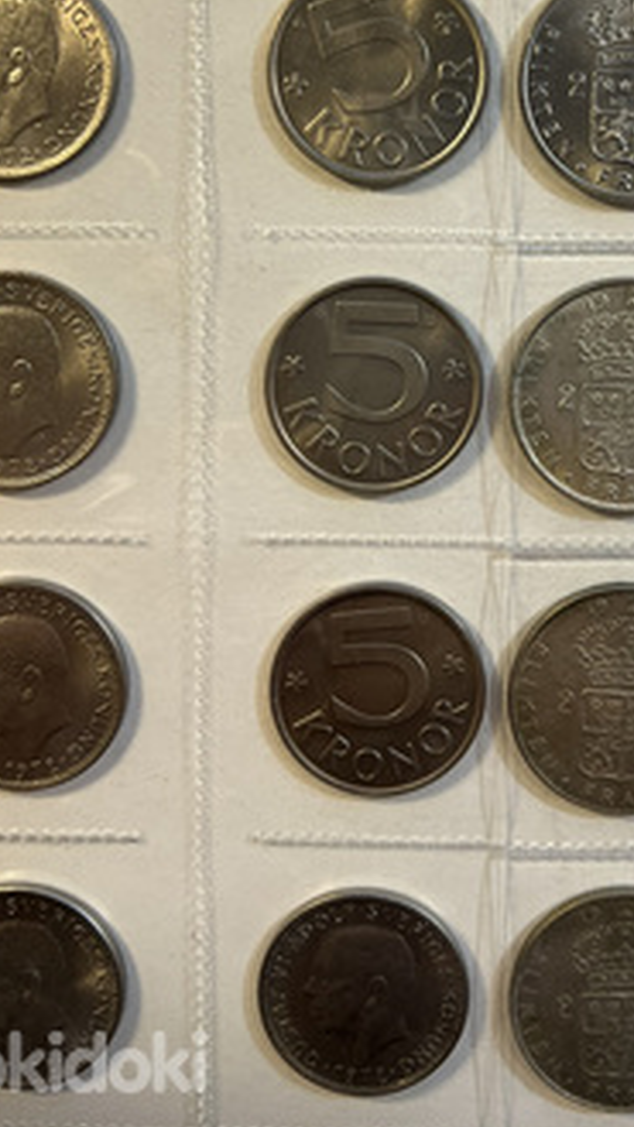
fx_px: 1285
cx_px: 509
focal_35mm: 43
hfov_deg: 27.2
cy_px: 325
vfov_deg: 46.2
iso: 100
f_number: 1.5
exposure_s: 1/100
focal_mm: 5.7
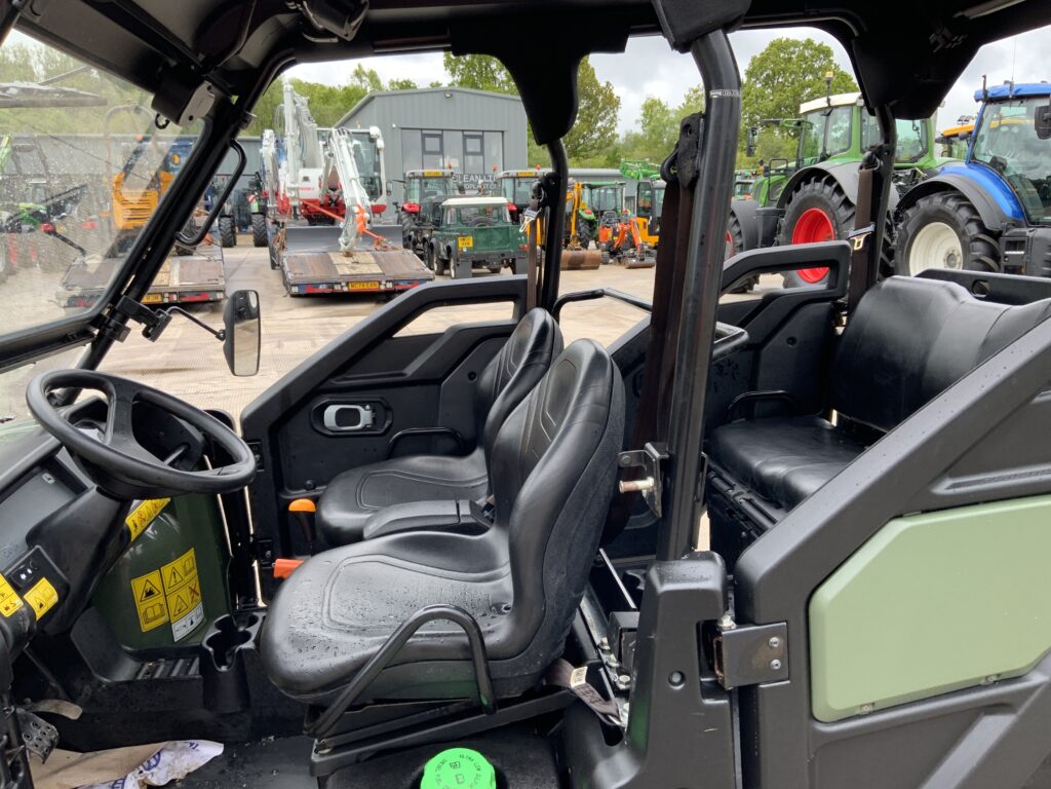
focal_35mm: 29
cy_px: 394
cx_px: 526
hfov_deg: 61.7
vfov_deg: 48.2
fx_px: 880
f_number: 1.8
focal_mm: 3
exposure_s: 1/129
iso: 16
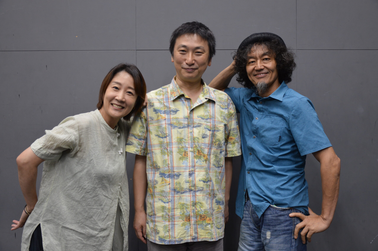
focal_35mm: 39
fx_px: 409
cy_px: 126
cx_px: 189
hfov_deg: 49.6
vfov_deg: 34.1
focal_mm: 26
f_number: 4
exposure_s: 1/30
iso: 400
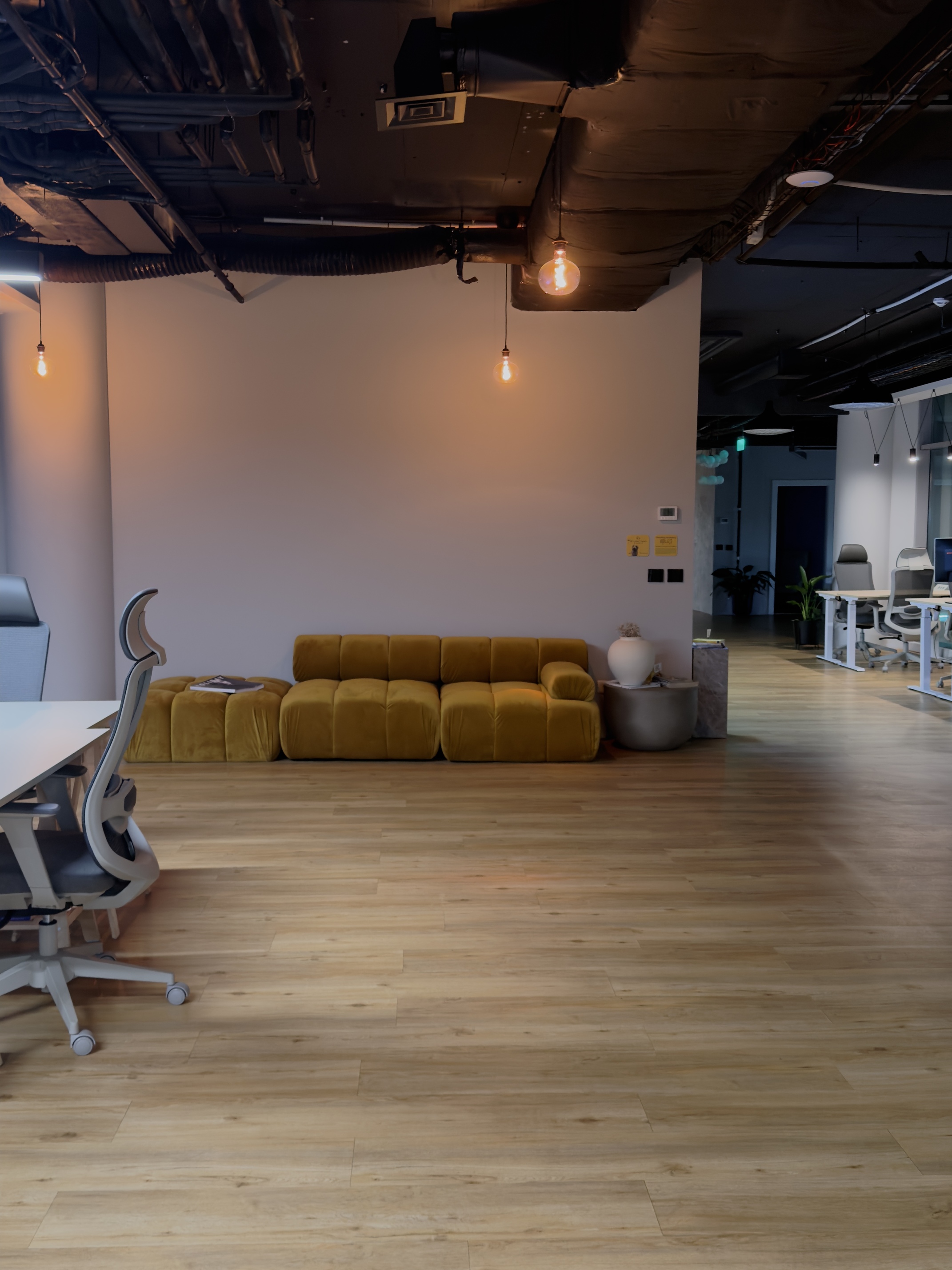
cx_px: 476
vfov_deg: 52.6
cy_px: 635
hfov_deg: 40.7
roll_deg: -0.5
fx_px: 1283
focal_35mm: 35
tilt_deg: -3.7
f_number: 1.78
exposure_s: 1/33
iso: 400
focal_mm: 6.76
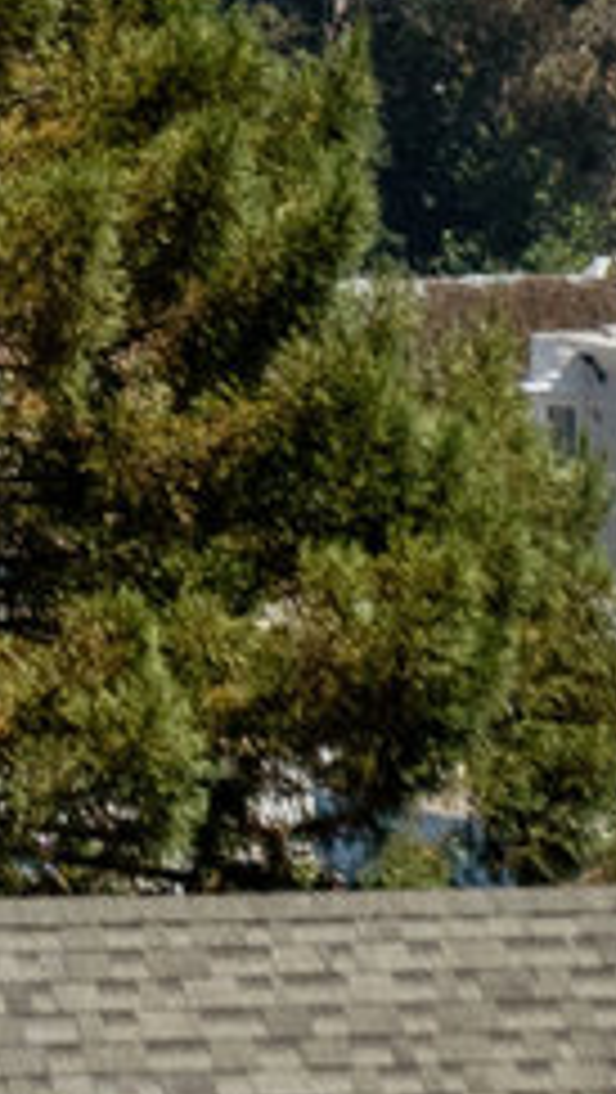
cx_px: -3602
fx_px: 26176
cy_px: -1573
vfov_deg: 2.4
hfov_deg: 1.3
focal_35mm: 903
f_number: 9
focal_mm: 105
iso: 400
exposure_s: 1/3200
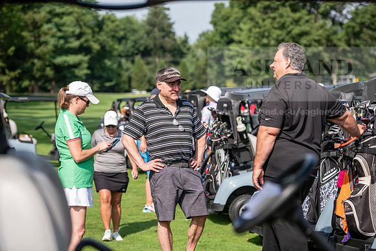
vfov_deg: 14.0
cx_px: 188
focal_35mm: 98
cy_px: 126
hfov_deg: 20.8
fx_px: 1024
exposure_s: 1/640
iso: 80
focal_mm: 98
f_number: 3.2
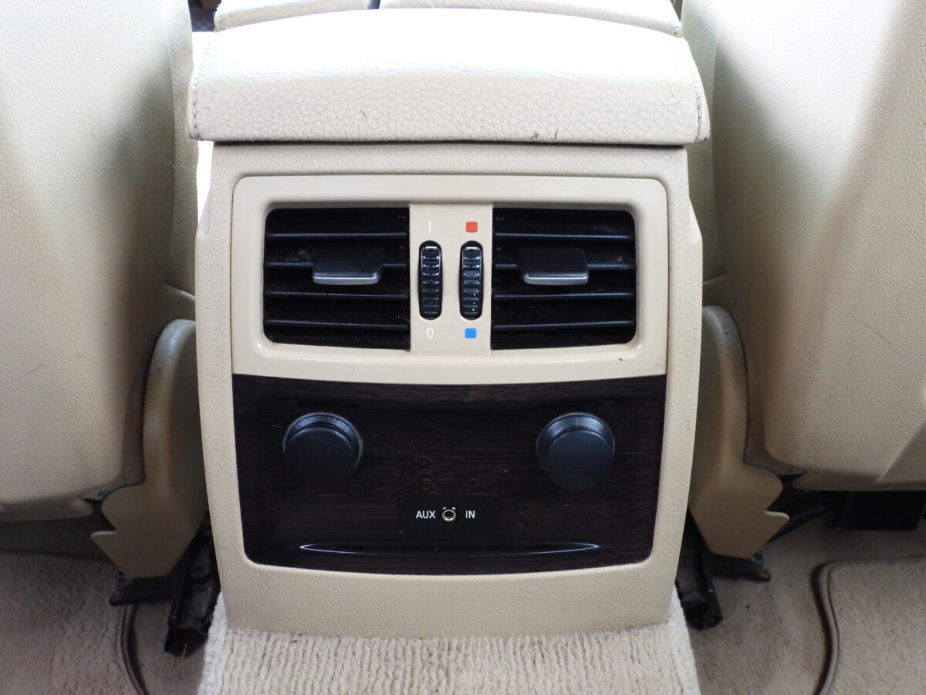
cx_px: 463
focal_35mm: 32
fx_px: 856
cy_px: 348
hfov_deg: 56.8
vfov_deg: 44.2
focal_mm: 5.8
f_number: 3.2
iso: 400
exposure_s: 1/30
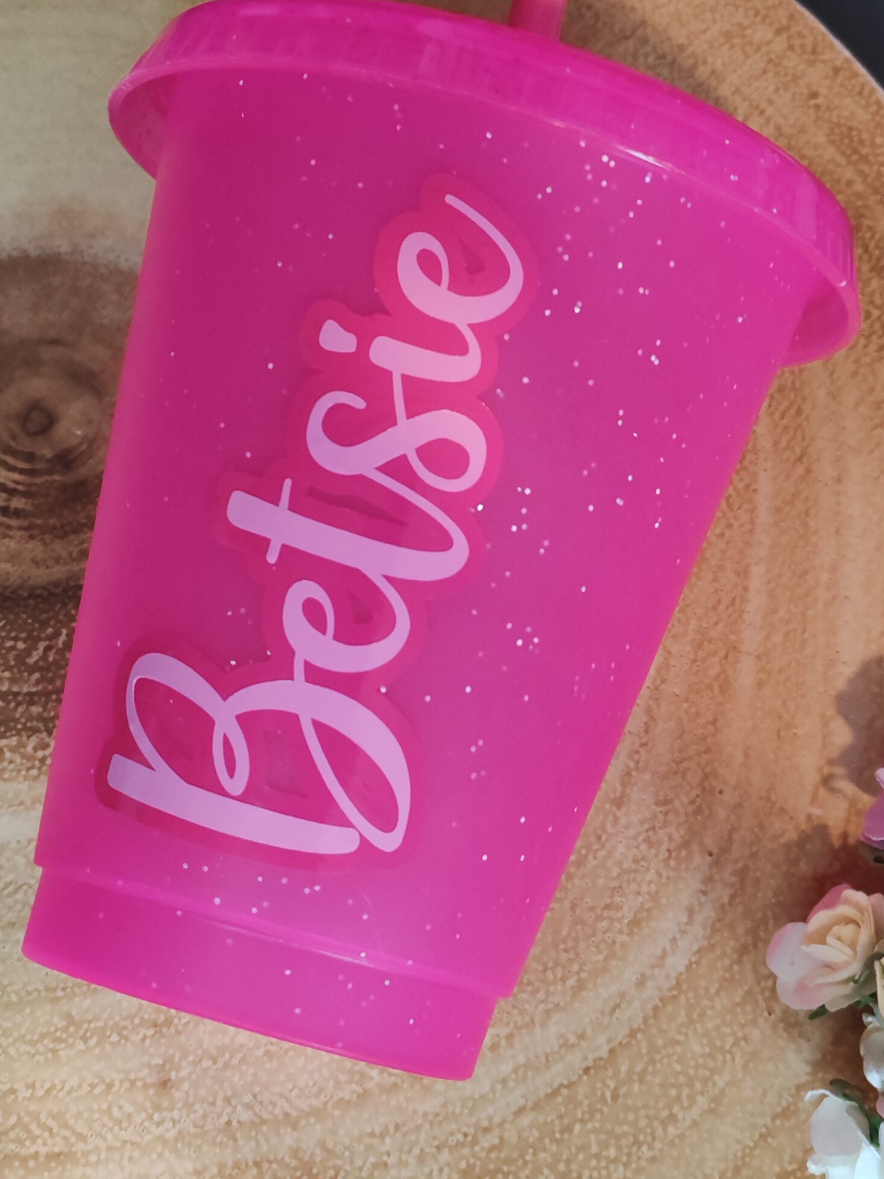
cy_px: 514
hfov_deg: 20.7
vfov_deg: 27.4
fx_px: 2418
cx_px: 478
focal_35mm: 71
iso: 1600
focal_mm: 6.12
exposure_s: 1/100
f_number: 1.9
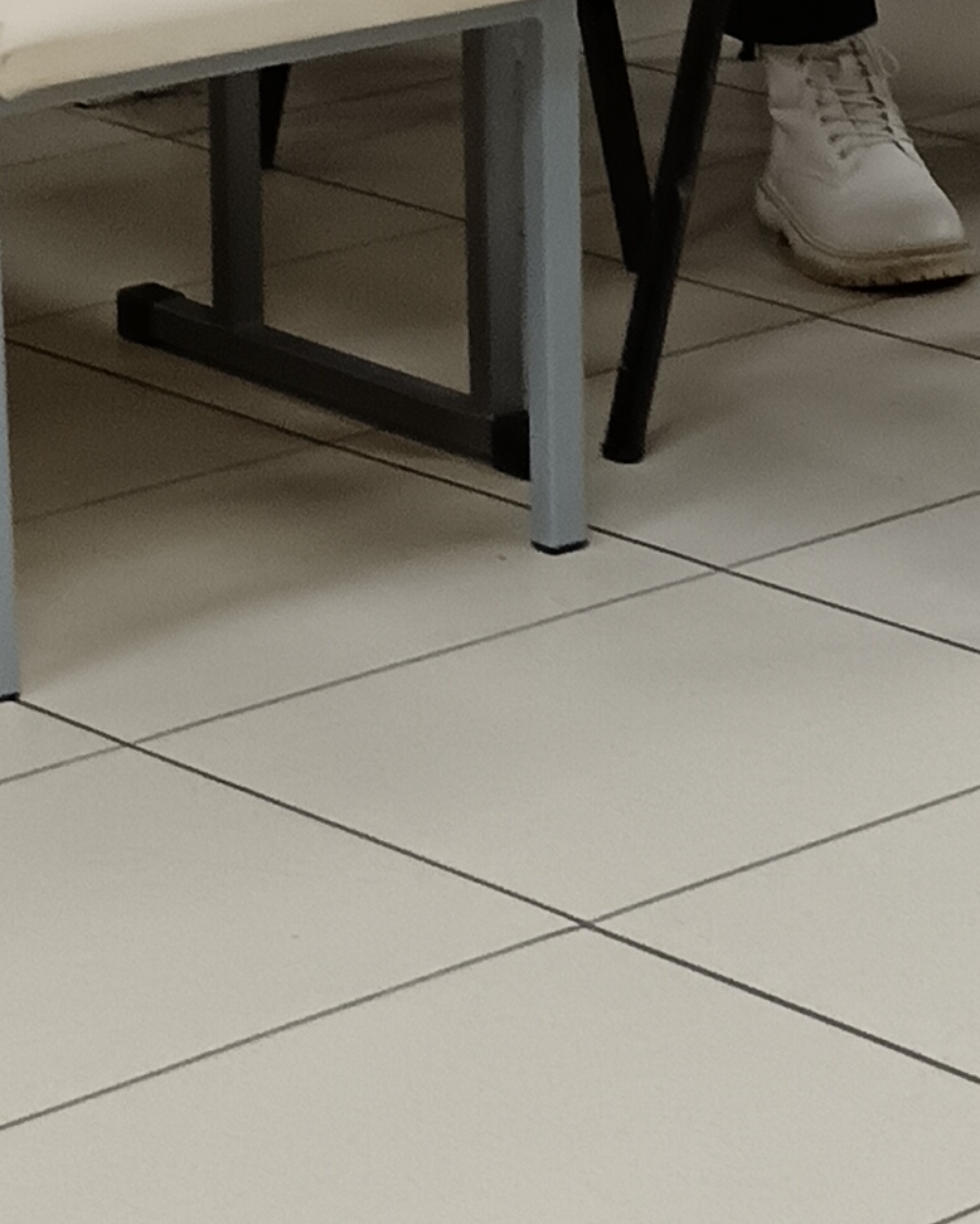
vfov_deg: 11.8
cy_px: -578
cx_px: 1963
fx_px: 5690
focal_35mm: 157
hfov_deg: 9.2
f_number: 1.9
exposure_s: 1/50
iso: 600
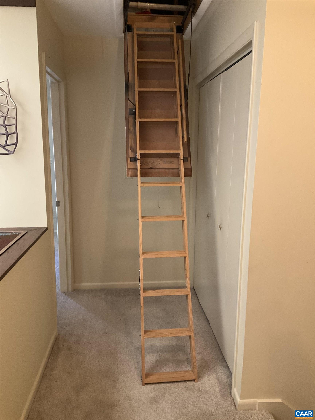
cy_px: 210
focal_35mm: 29
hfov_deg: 48.2
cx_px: 158
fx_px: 352
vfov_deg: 61.7
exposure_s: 1/40
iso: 250
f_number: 1.8
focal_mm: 3
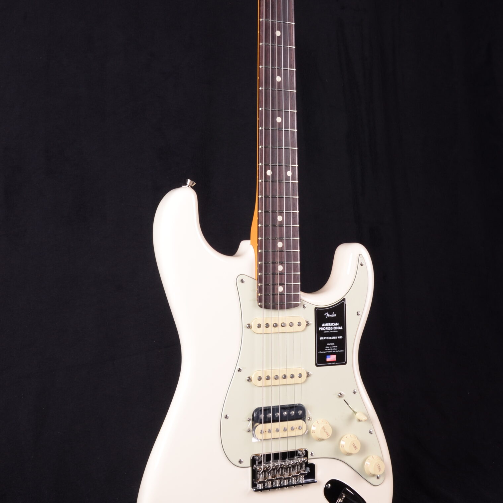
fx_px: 921
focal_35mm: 56
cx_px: 276
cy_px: 186
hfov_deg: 30.5
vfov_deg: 30.4
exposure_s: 1/200
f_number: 13
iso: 200
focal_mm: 26
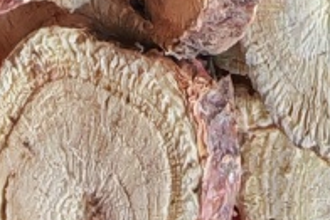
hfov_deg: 14.7
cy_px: -421
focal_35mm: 136
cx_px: 364
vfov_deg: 8.6
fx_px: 1248
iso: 80
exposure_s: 1/100
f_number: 2.2
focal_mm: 1.96
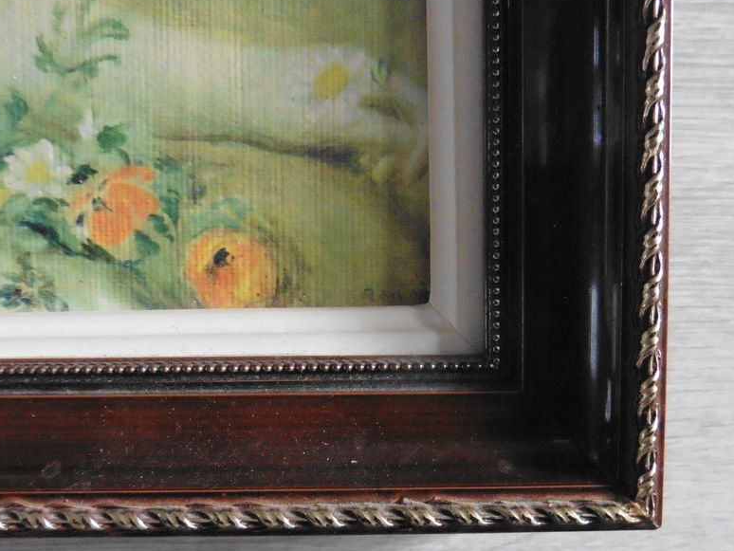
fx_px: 658
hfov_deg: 58.2
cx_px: 413
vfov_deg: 45.3
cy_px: 326
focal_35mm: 31
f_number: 3.3
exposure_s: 1/125
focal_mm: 4.3
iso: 1600
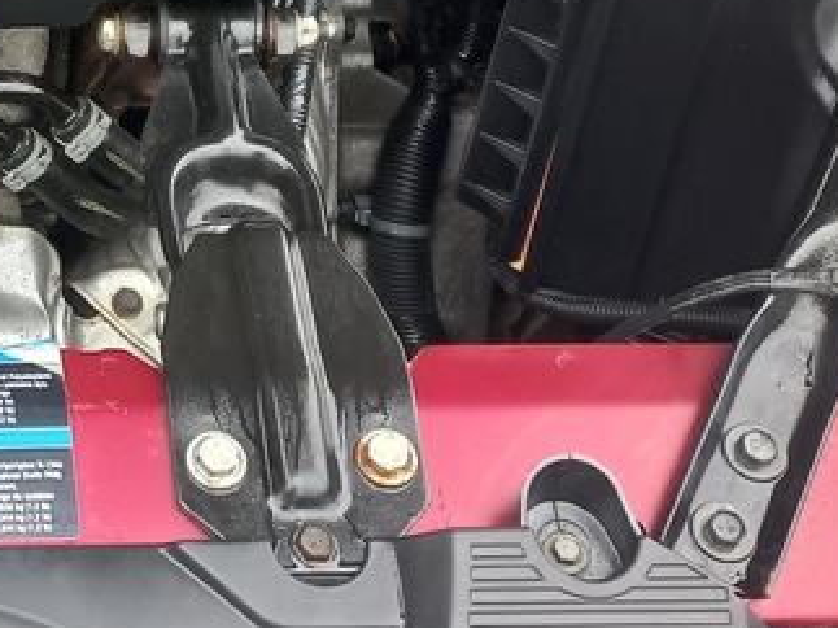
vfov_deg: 14.8
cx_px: -205
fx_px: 2396
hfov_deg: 18.6
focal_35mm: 99
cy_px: 86
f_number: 1.8
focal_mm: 4.6
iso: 25
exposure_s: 1/60
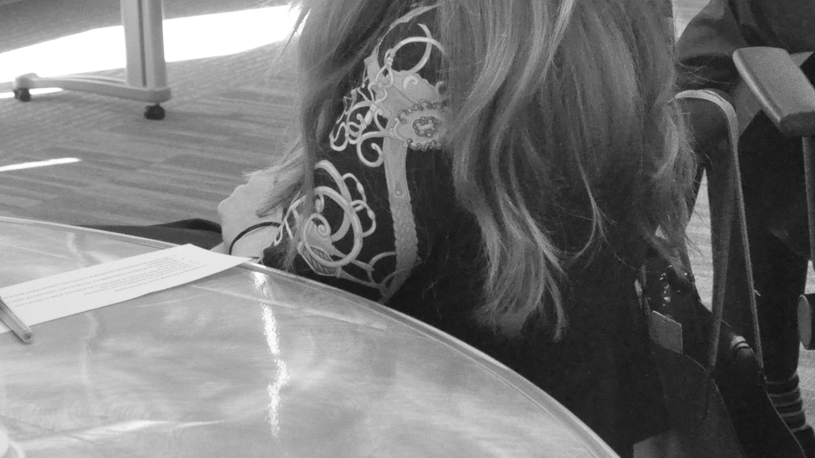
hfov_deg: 23.4
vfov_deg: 12.9
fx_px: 1966
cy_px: -121
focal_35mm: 91
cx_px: 375
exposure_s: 1/100
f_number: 6.3
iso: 3200
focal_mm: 24
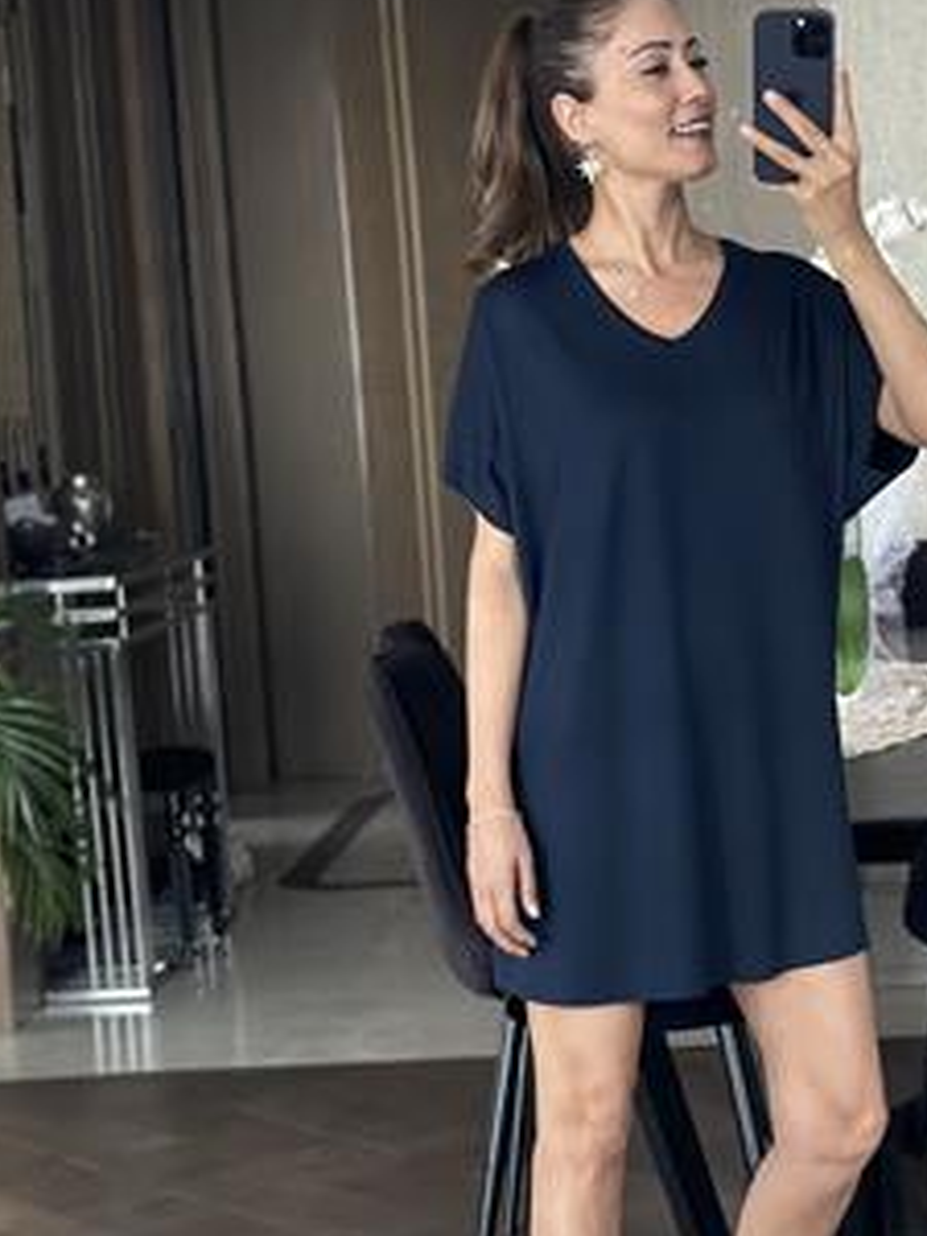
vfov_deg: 24.1
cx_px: 684
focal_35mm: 81
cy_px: 746
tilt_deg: -18.1
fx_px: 2892
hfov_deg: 18.1
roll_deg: +4.4
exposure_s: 1/40
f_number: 1.78
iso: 500
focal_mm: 6.86
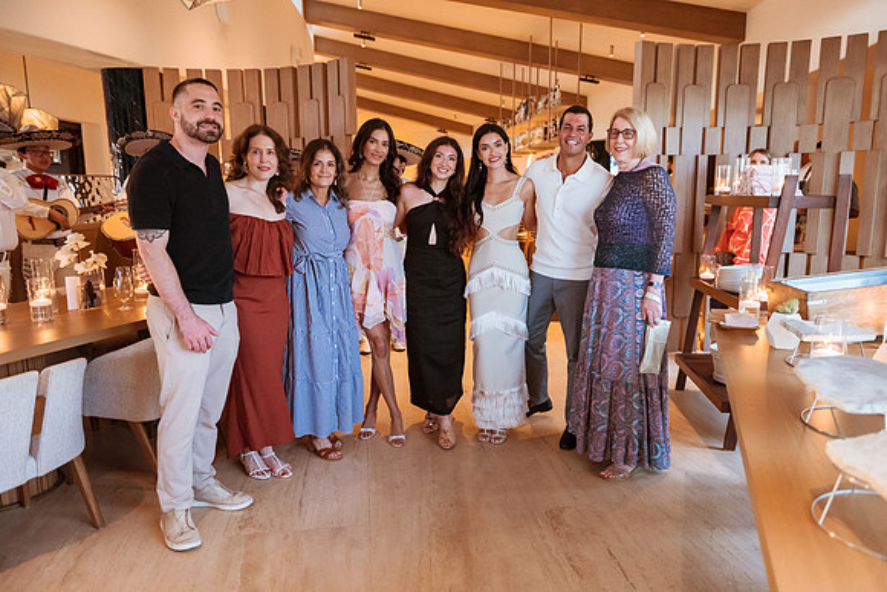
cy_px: 300
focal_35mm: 25
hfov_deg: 72.4
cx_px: 452
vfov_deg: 52.0
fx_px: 606
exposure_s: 1/125
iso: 3200
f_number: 2.8
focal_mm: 24
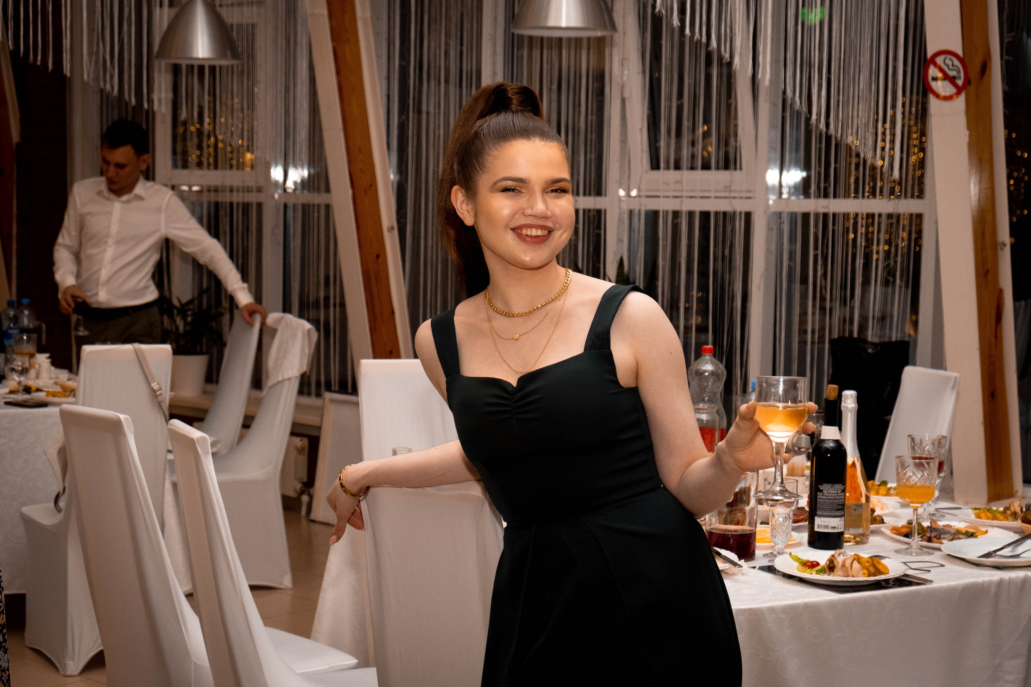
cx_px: 539
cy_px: 363
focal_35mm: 62
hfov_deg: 32.2
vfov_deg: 21.8
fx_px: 1787
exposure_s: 1/200
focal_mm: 39
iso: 1000
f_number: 5
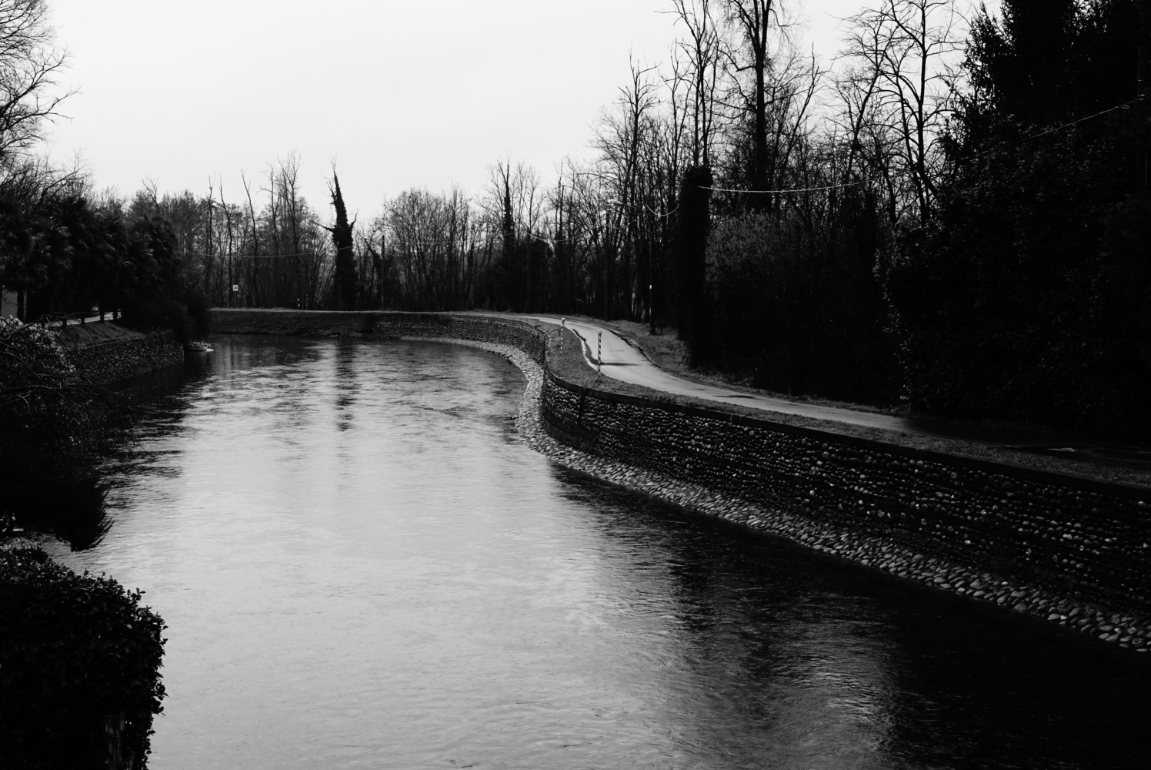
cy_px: 370
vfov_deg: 25.1
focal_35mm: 54
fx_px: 1728
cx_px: 543
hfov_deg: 36.8
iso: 1000
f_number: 8
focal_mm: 50
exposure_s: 1/250
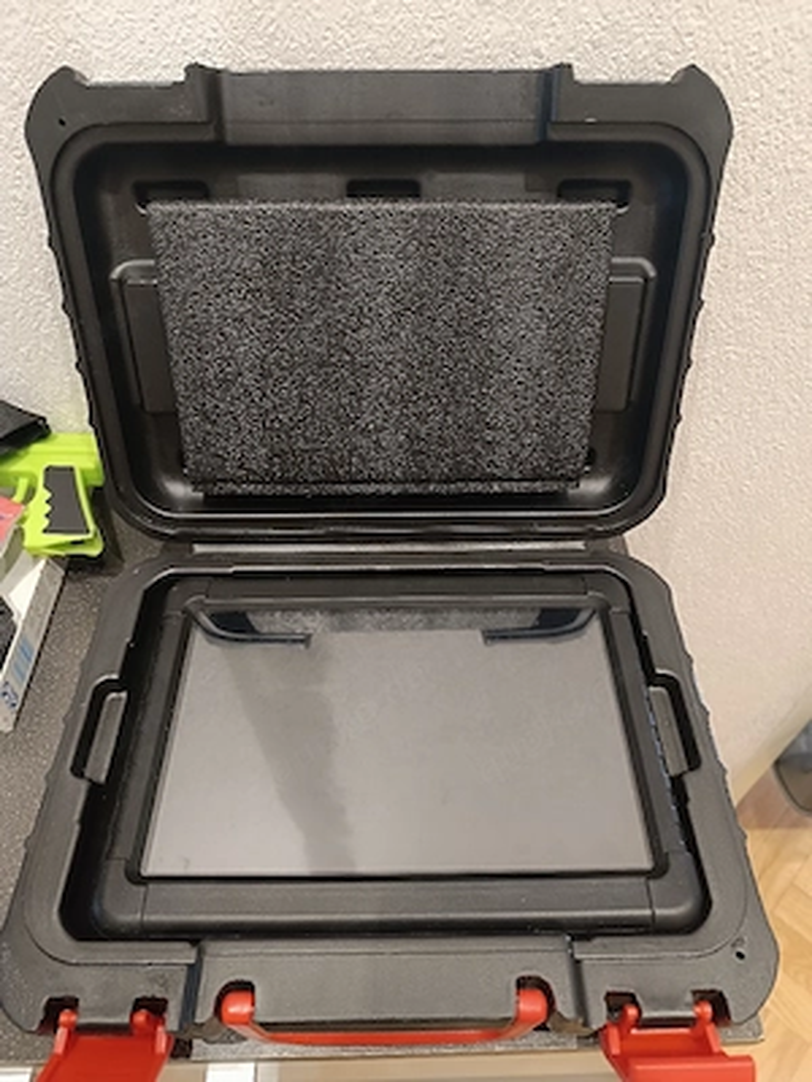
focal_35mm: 24
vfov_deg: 71.6
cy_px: 541
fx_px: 751
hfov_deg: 56.8
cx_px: 406
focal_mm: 6.14
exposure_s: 1/50.3
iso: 1414
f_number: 1.65
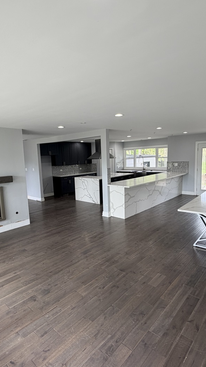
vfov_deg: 83.9
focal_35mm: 21
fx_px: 204
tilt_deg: -8.3
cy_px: 185
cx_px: 98
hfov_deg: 53.6
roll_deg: +2.7
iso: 80
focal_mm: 2.22
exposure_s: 1/120
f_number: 2.2
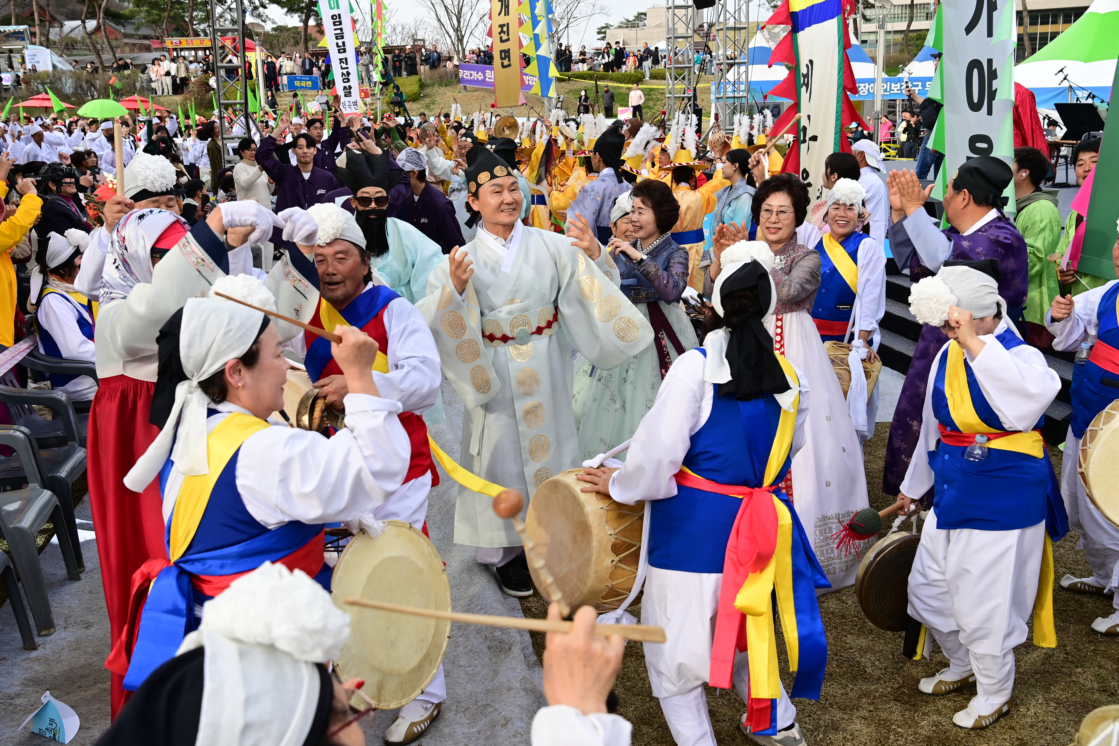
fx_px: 1088
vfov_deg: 37.9
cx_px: 560
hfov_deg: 54.4
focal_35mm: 35
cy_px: 373
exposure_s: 1/400
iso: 500
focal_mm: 35
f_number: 7.1
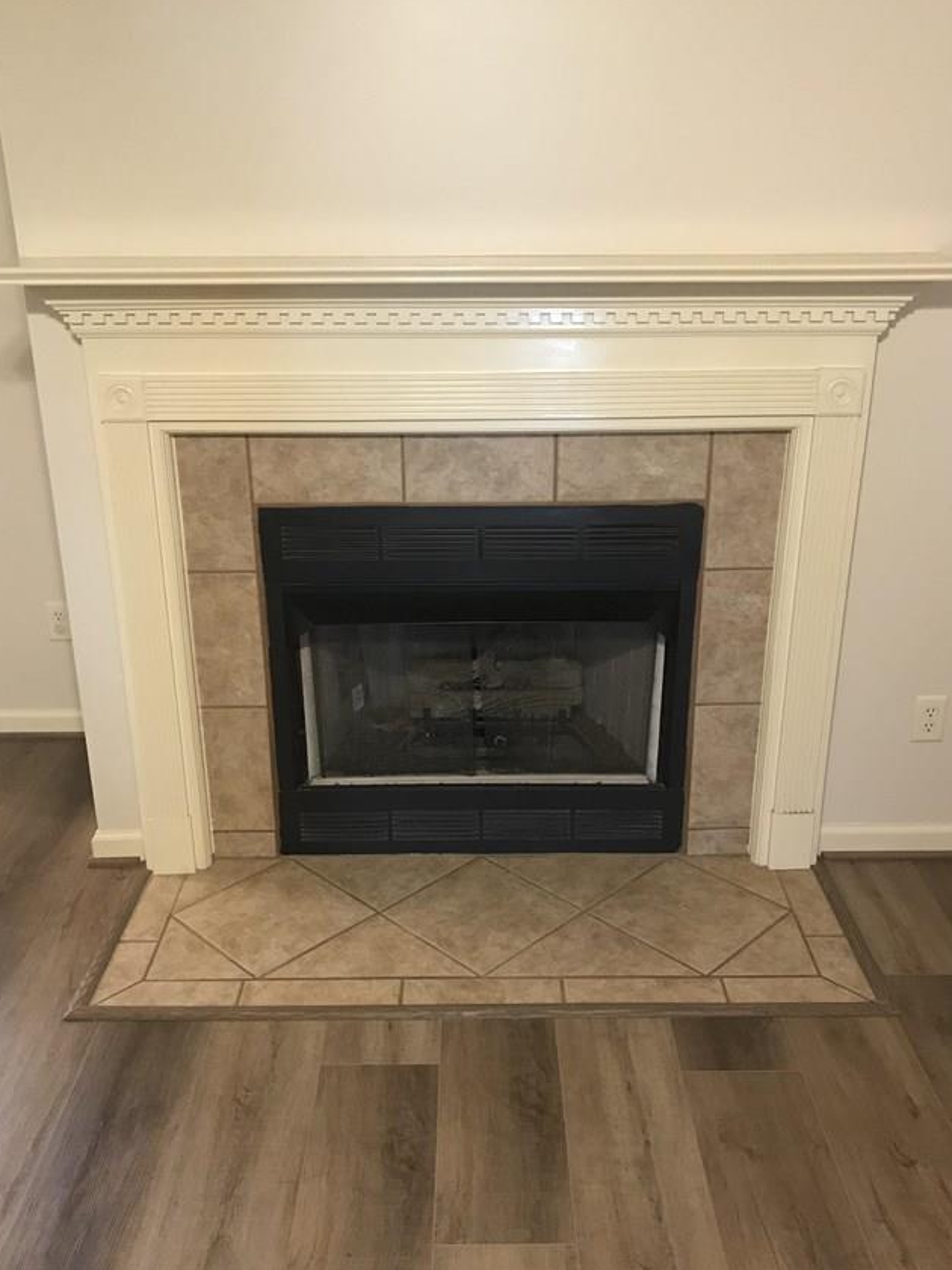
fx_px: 1173
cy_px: 647
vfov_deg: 56.8
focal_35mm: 32
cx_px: 473
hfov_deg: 44.2
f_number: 1.8
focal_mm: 3.99
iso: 100
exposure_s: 1/15
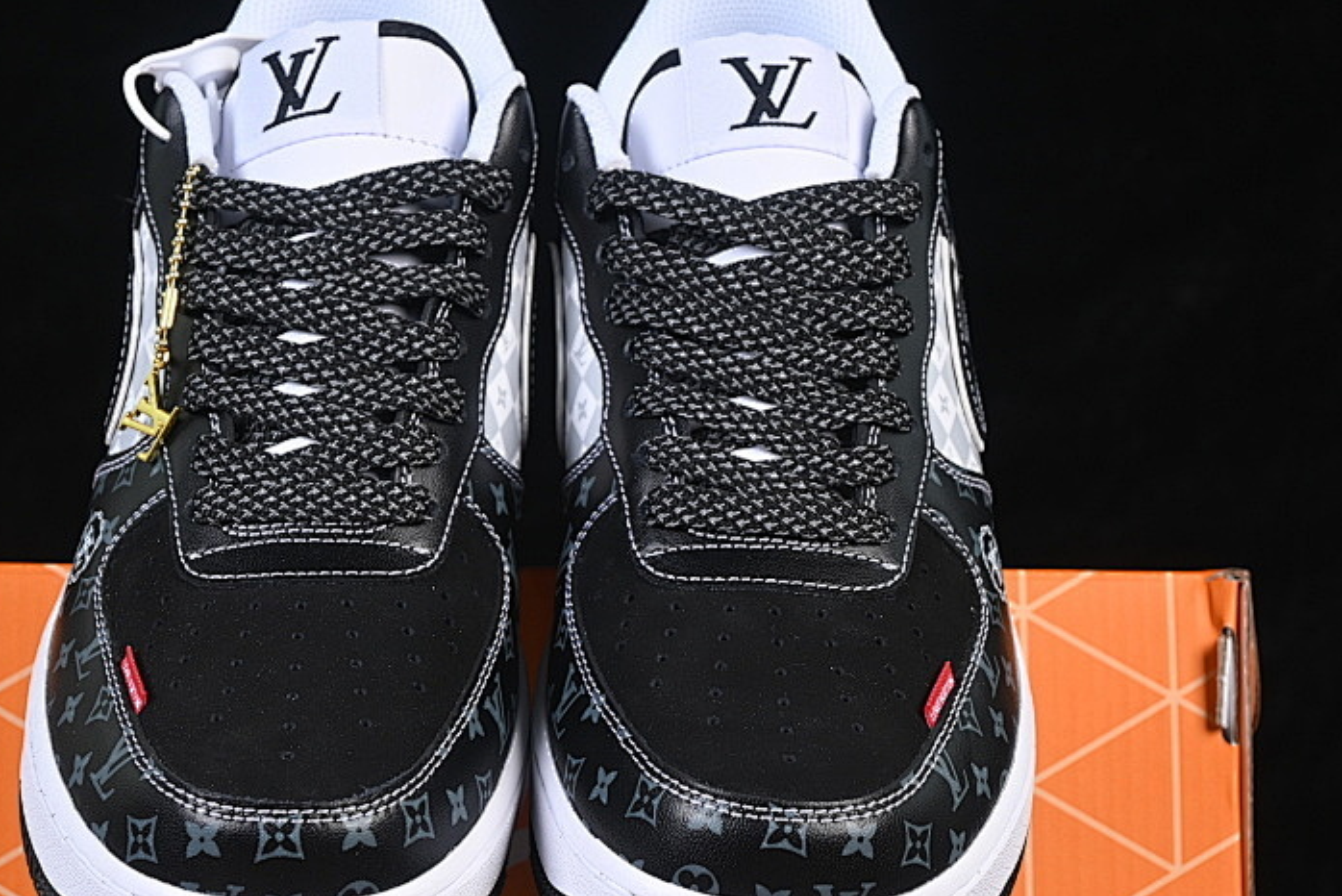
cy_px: 579
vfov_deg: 11.8
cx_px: 548
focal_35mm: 116
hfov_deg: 17.6
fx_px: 4326
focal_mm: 50
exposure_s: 1/60
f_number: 6.3
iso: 160
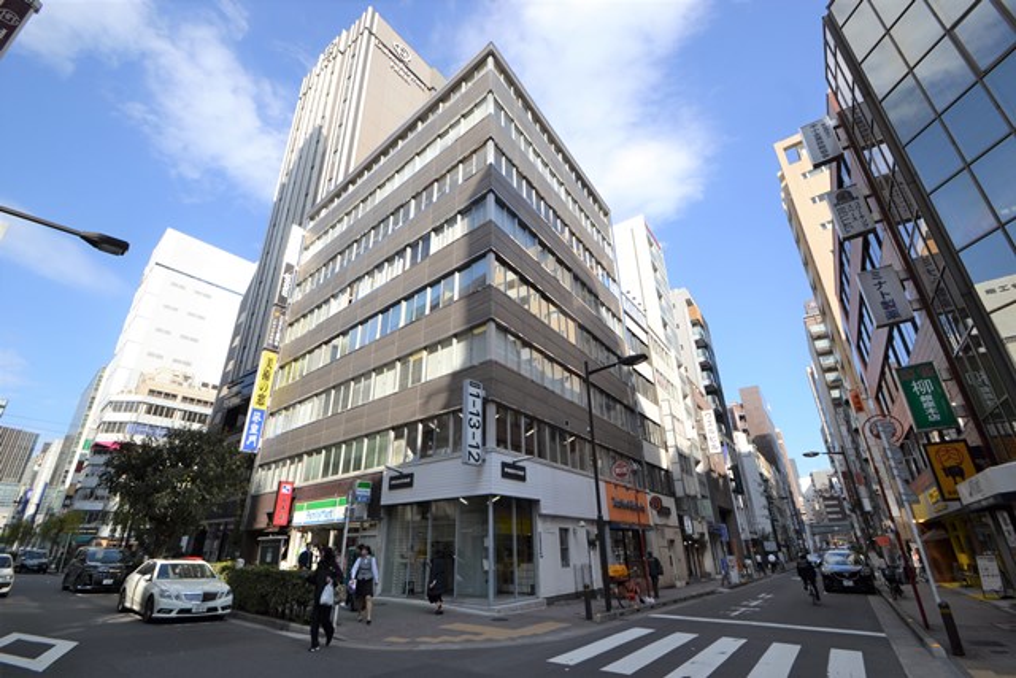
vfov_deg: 77.4
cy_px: 339
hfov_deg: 100.4
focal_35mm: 15
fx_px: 423
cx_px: 508
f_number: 7.1
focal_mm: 10
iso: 100
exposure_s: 1/200
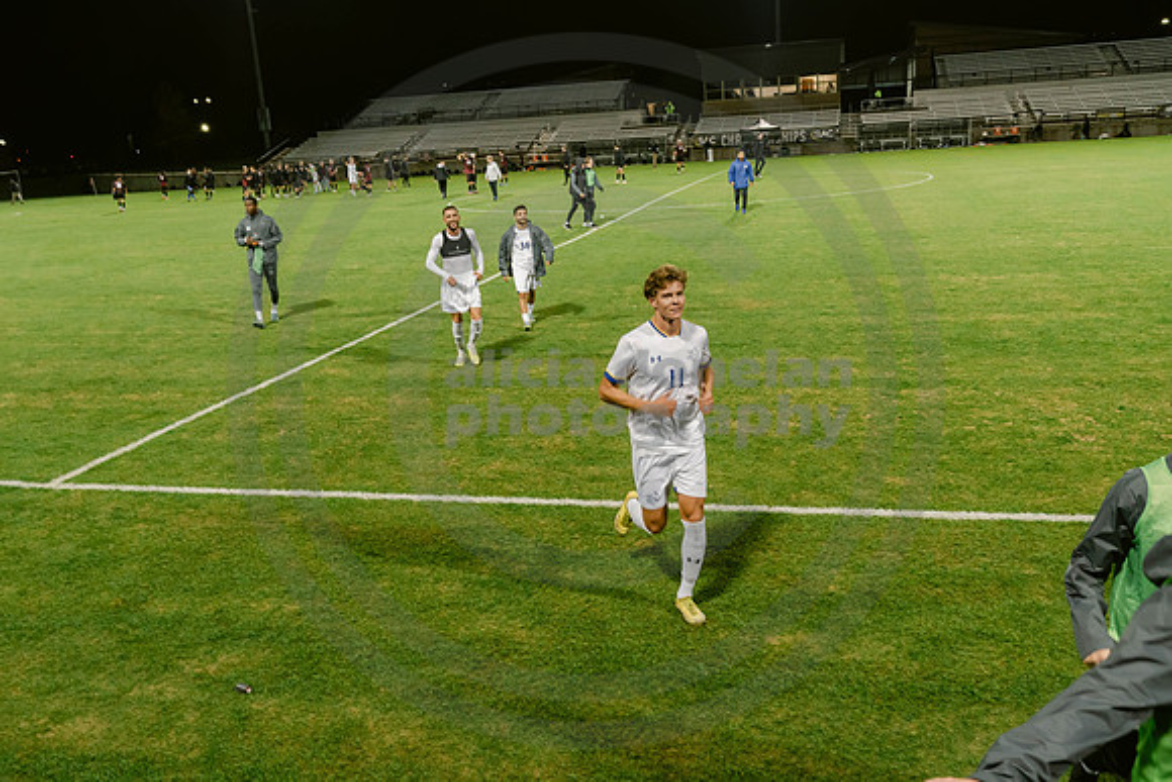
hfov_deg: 60.3
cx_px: 586
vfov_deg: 42.3
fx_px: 1009
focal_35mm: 31
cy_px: 391
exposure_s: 1/100
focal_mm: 31
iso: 2000
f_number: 5.6
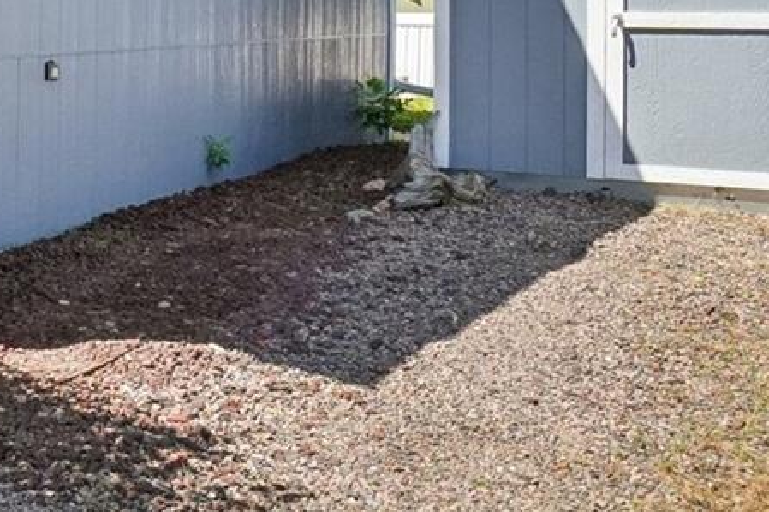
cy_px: -77
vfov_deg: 21.6
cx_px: -190
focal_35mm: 59
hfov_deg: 28.8
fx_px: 1255
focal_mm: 11
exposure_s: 1/640
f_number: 8
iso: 400
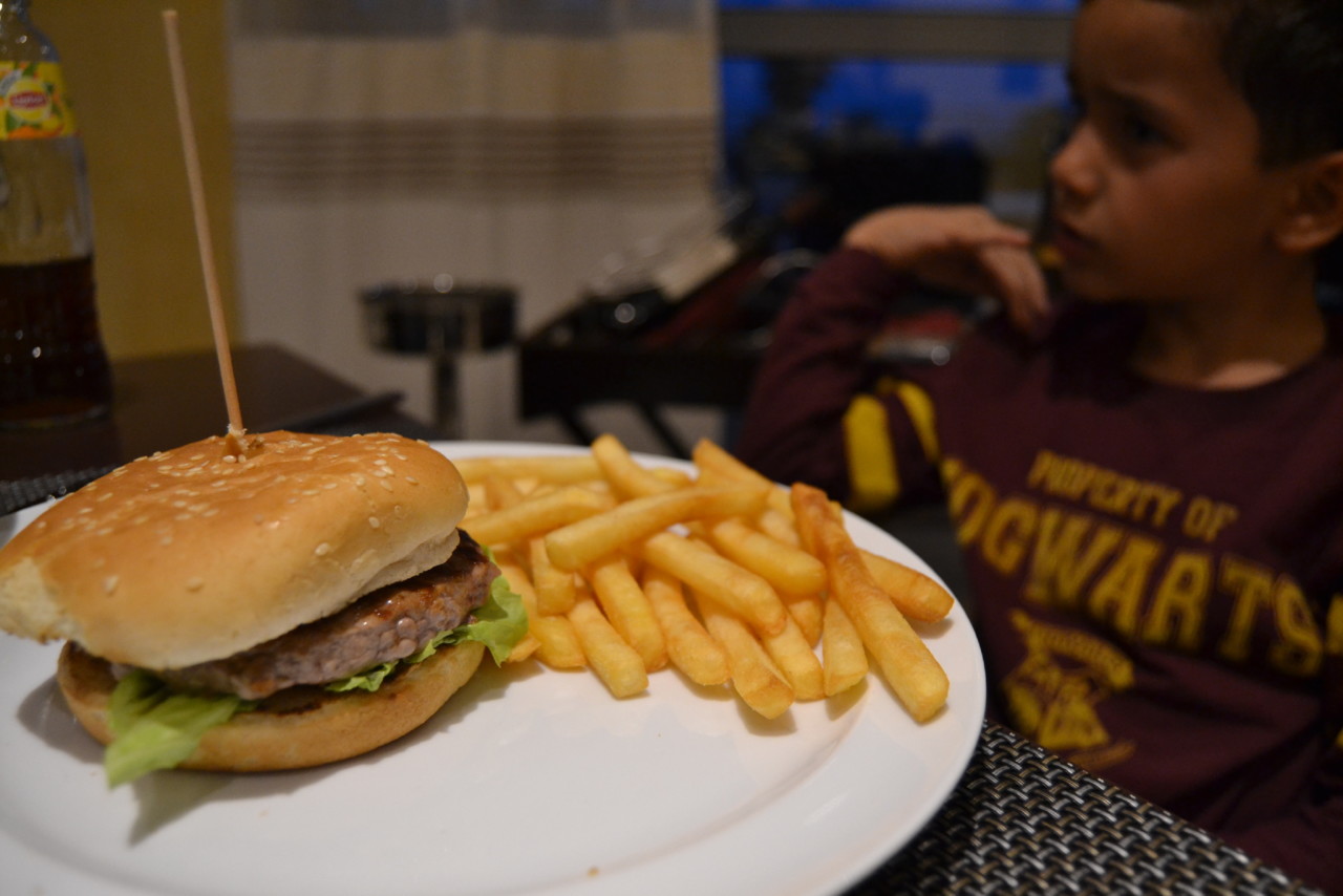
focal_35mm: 30
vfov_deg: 43.6
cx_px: 672
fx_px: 1119
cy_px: 448
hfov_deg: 61.9
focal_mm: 20
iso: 1250
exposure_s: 1/60
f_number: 3.5
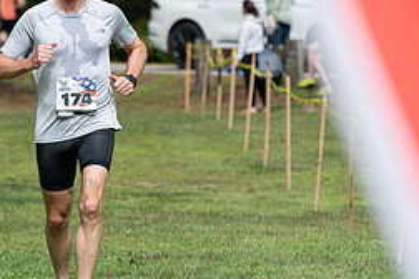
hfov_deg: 4.5
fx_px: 5365
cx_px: 228
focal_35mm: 461
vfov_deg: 3.0
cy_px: 149
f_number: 5
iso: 200
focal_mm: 200
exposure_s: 1/1000
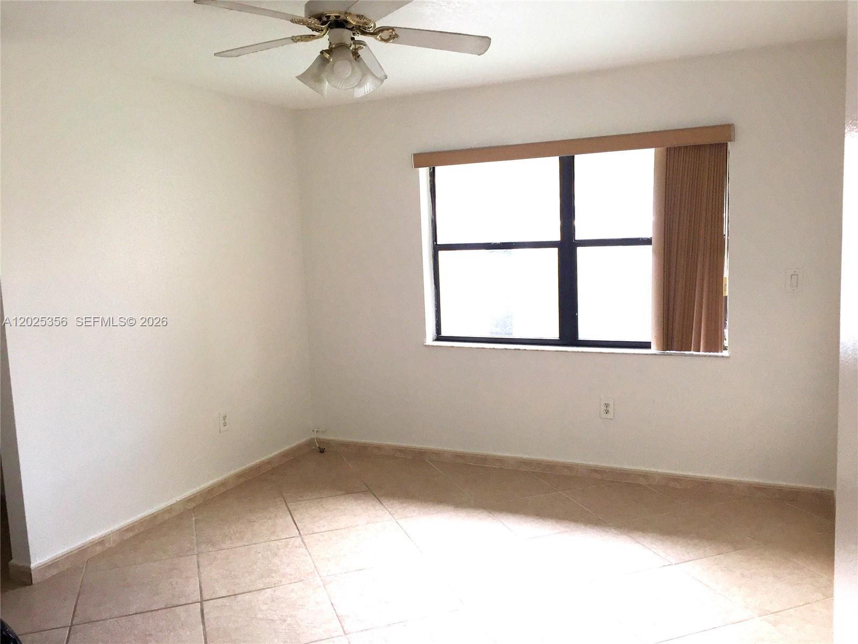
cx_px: 429
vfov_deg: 48.2
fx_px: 719
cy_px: 322
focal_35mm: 29
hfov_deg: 61.7
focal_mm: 4.15
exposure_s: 1/120
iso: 50
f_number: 2.2
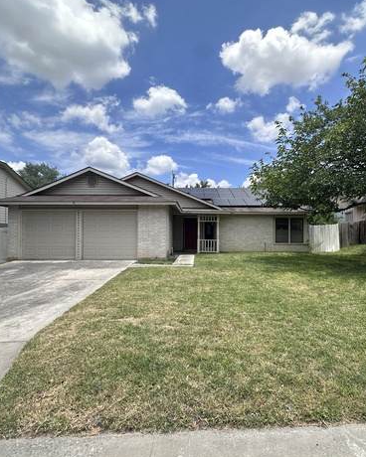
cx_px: 197
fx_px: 257
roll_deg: -0.1
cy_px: 231
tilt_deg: +1.4
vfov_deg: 83.3
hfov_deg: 70.7
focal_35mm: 19
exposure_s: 1/2020
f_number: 2.2
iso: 50
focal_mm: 2.22
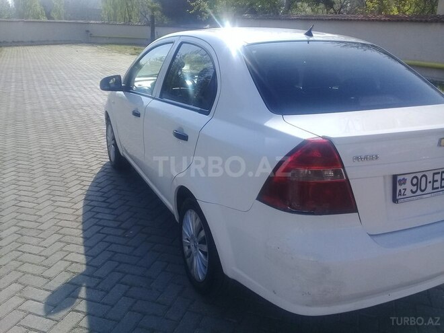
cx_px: 222
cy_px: 166
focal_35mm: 31
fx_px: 398
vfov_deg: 45.4
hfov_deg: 58.4
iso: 50
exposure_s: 1/1048
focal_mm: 3.3
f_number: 2.2
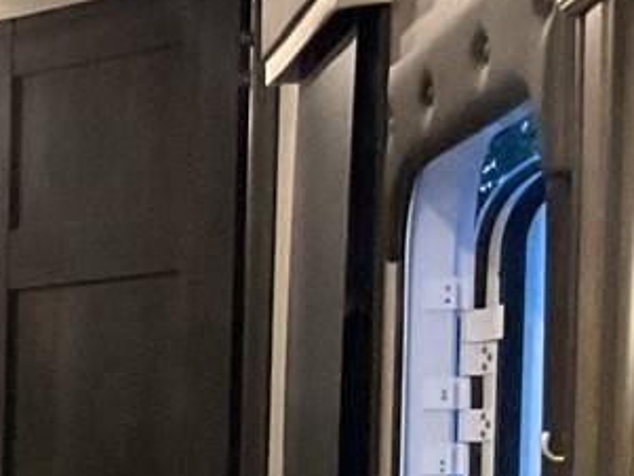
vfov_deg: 9.3
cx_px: -638
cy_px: 811
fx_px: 2822
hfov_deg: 11.5
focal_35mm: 154
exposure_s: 1/50
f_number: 1.8
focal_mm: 3
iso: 250
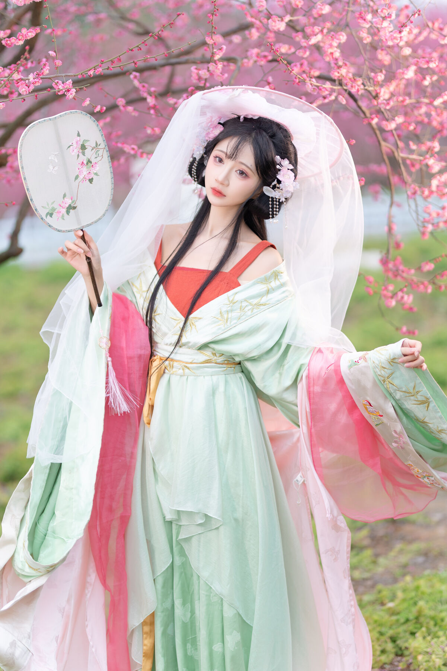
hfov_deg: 16.1
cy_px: 336
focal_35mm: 85
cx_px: 224
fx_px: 1583
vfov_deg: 23.9
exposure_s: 1/500
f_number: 1.4
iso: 160
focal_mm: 85
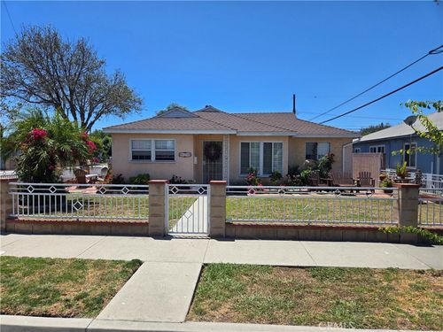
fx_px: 294
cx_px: 222
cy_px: 166
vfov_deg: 58.9
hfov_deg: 73.9
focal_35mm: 23
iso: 25
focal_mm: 5.4
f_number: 1.8
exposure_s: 1/2038
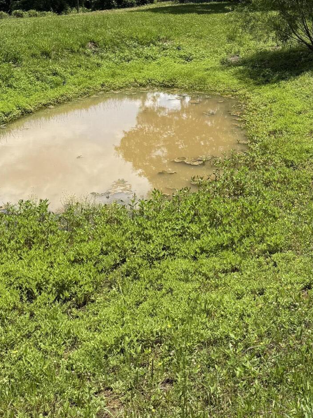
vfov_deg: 35.6
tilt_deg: -7.3
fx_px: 615
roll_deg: -1.3
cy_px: 56
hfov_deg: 28.3
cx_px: 216
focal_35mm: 51
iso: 80
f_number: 1.78
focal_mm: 6.76
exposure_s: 1/4975
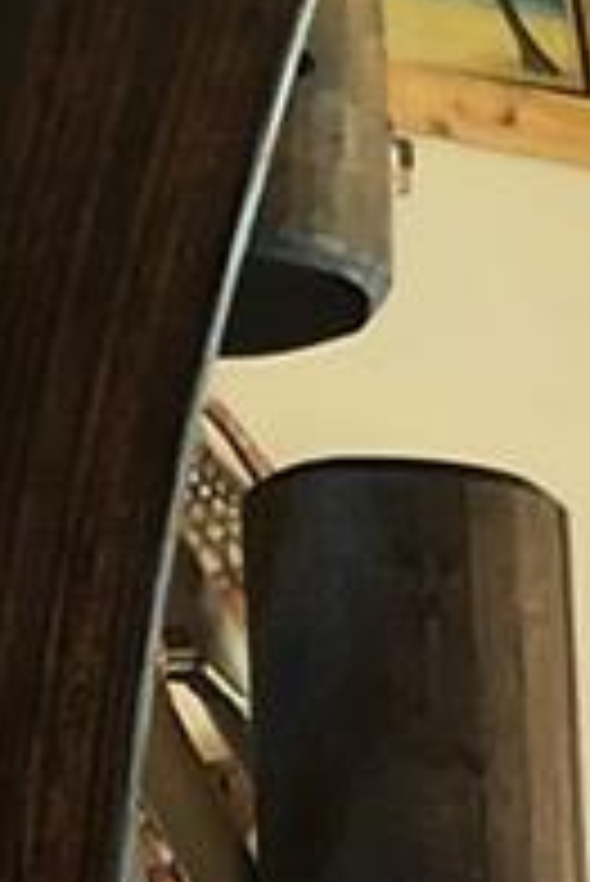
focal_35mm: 178
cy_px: 1562
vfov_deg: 10.8
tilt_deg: -2.0
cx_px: 1982
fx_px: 4368
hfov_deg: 6.7
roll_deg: +0.8
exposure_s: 1/15
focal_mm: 3.99
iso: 50
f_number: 1.8
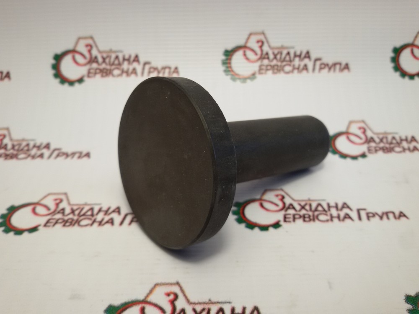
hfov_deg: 58.4
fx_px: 375
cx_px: 210
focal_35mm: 31
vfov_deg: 45.4
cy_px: 157
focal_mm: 2.93
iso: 50
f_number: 2.4
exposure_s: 1/100
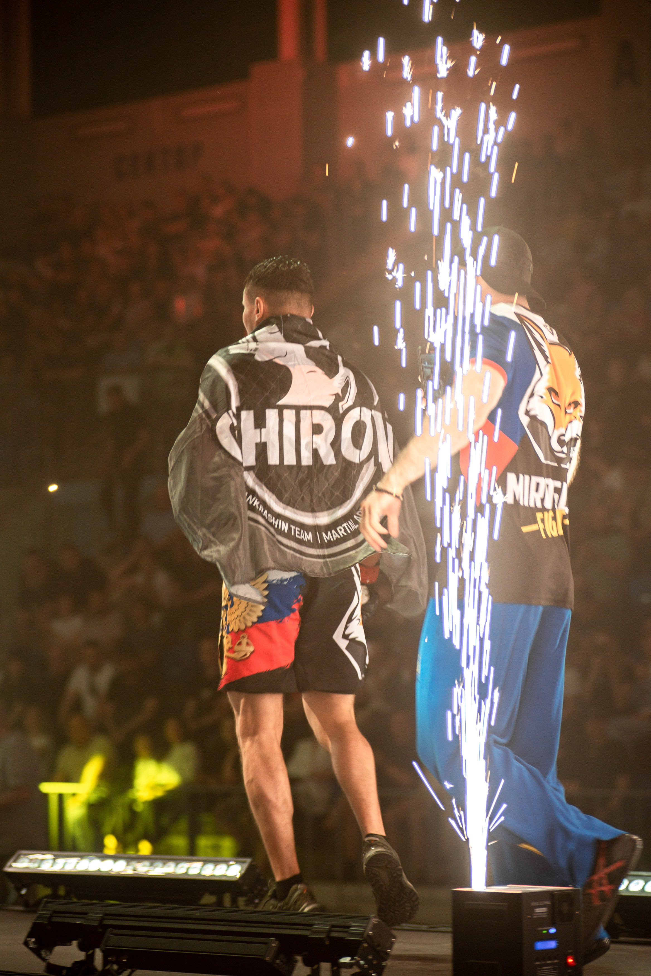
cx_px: 326
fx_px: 3144
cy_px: 488
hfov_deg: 11.8
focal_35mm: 116
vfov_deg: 17.6
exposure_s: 1/200
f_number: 3.5
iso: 1000
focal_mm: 116
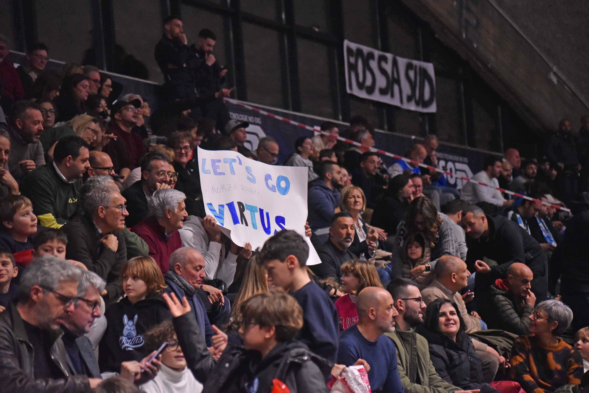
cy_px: 196
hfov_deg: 17.1
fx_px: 1964
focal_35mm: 120
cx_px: 294
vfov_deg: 11.4
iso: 4000
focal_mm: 120
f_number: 4
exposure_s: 1/320
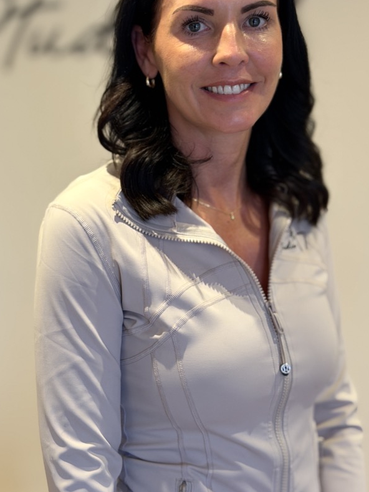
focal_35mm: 73
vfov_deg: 26.6
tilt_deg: -6.6
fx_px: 1037
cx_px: 189
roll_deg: +0.7
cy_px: 176
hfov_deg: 20.2
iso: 125
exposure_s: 1/50
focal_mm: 6.76
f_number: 1.78
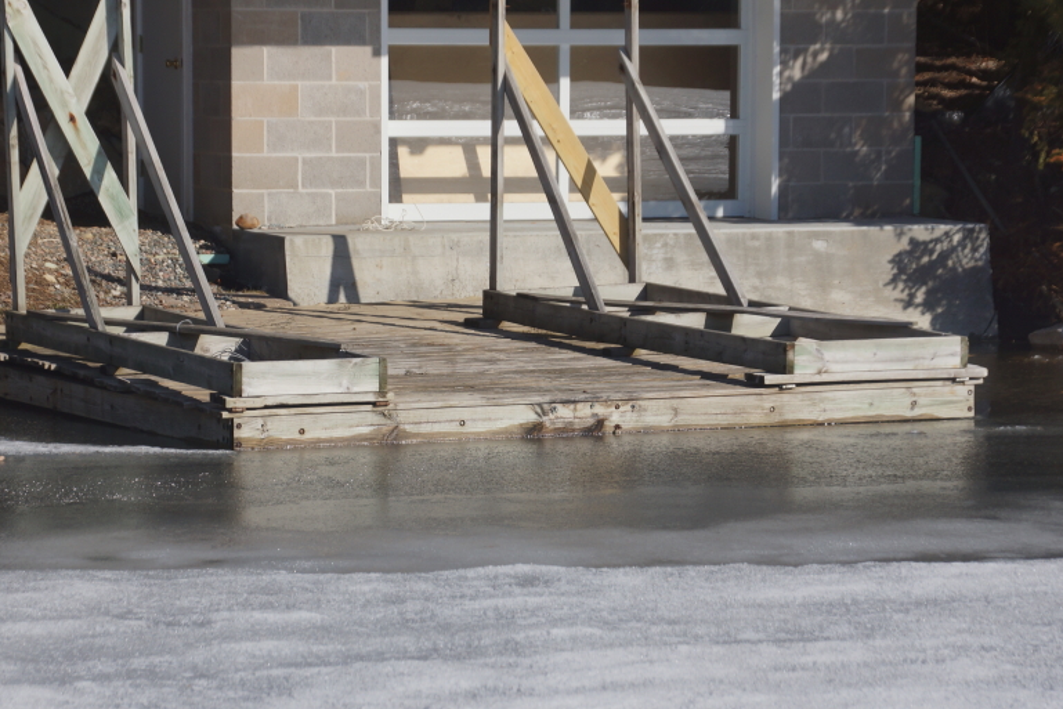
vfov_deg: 11.7
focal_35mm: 117
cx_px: 470
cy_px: 333
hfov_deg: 17.5
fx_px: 3455
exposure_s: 1/200
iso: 100
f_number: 7.1
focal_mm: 60
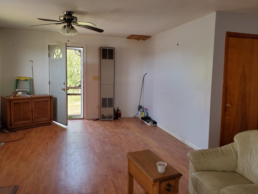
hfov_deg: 63.4
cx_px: 137
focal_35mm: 28
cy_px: 98
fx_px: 209
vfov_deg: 49.7
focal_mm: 4.3
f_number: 2.4
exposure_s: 1/120
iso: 200
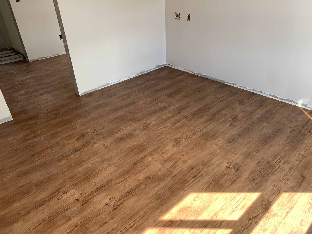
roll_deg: +3.1
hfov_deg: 67.3
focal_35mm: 26
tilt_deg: -31.1
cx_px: 156
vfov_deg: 53.1
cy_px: 117
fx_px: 234
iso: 40
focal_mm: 4.25
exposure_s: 1/121
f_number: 1.8
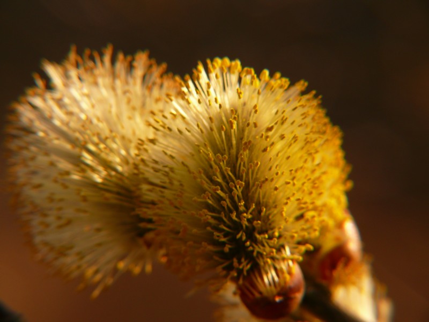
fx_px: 1289
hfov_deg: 18.9
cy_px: 161
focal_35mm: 104
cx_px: 214
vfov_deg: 14.2
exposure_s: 1/200
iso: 100
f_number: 5.6
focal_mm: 22
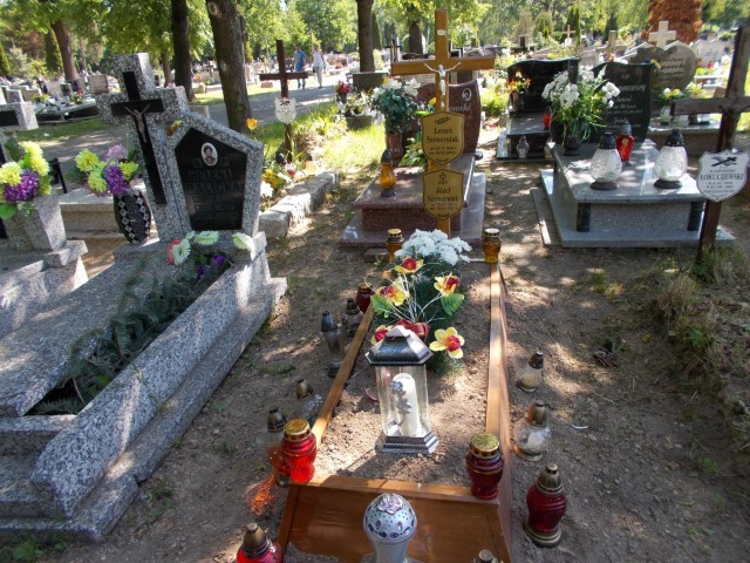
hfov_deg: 67.3
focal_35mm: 26
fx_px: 563
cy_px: 282
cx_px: 375
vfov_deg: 53.1
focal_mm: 4.6
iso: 80
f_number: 3.2
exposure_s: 1/160
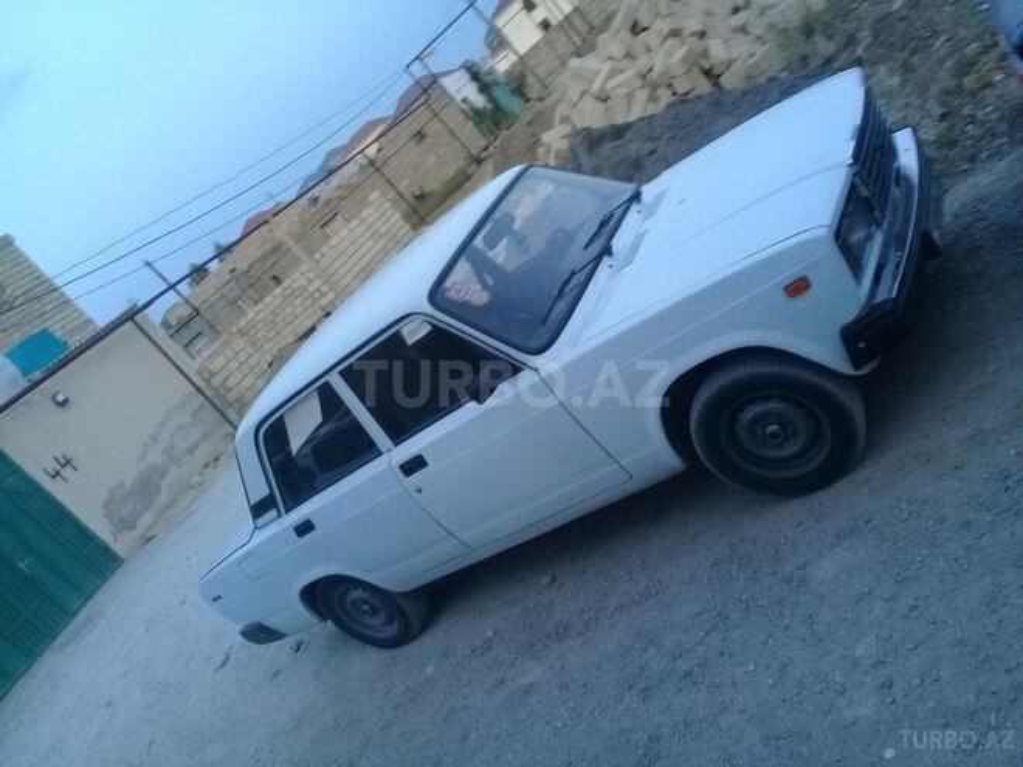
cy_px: 384
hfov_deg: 58.4
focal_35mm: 31
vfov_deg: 45.4
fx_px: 916
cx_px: 512
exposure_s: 1/25
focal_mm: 3.3
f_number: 2.2
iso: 160
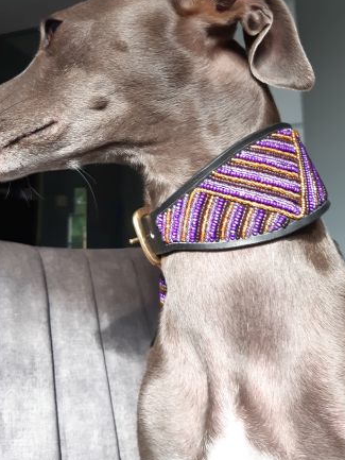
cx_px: 134
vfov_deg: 50.4
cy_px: 154
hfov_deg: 39.5
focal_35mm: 36
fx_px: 478
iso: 125
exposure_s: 1/50
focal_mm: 3.92
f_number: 1.7
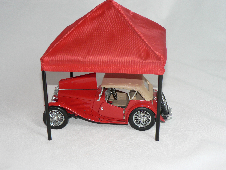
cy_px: 85
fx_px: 437
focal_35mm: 67
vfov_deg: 21.9
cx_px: 113
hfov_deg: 29.0
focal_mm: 11.2
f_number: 3.2
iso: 80
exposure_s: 1/60
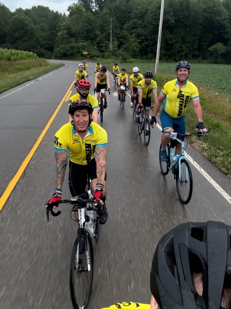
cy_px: 154
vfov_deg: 60.0
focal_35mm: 30
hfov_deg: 46.8
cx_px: 116
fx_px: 267
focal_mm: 2.69
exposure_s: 1/60
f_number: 1.9
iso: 200
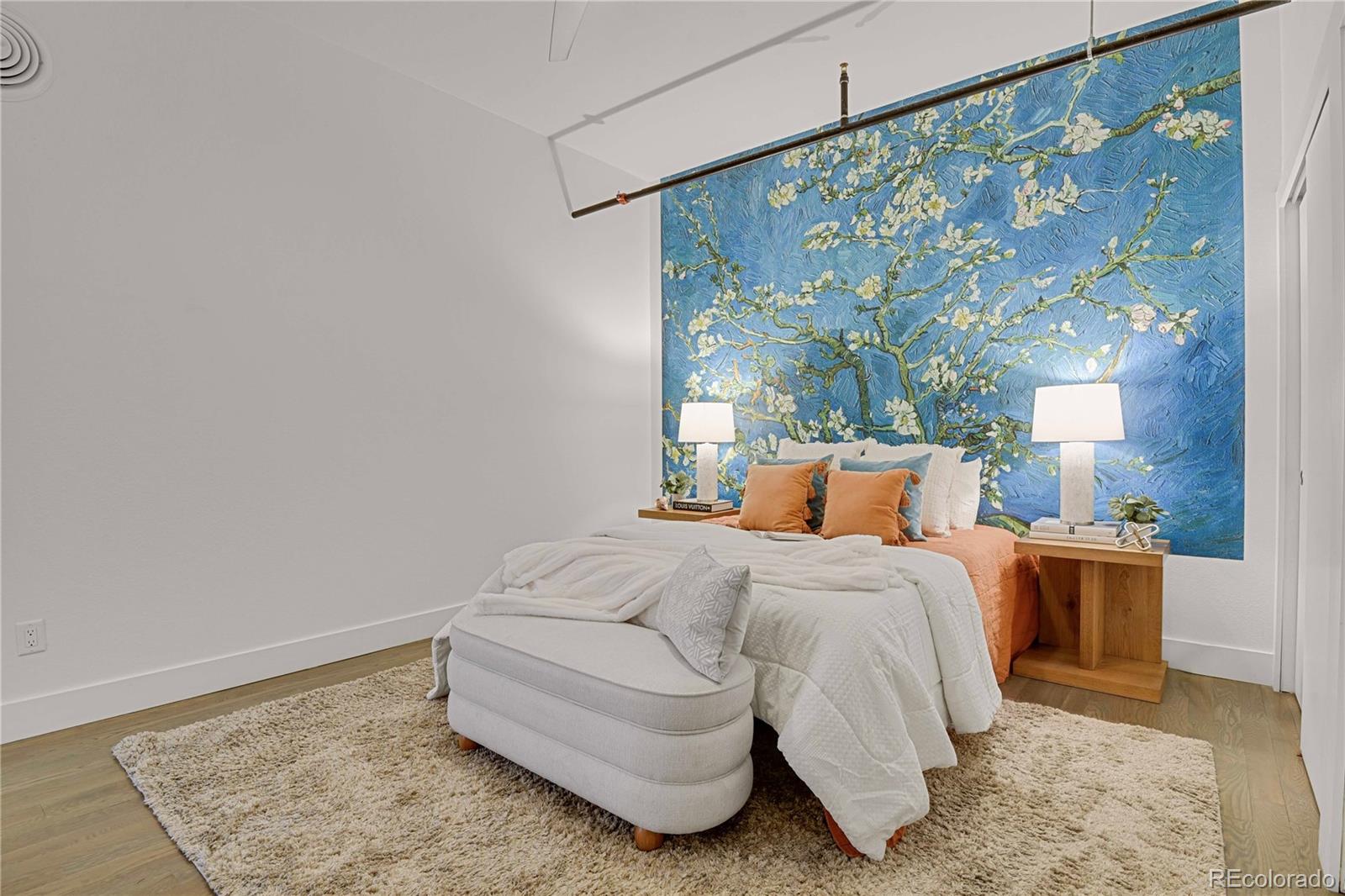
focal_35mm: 17
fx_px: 635
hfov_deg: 93.3
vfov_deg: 70.4
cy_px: 448
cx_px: 672
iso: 250
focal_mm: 17
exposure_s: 8
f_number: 8
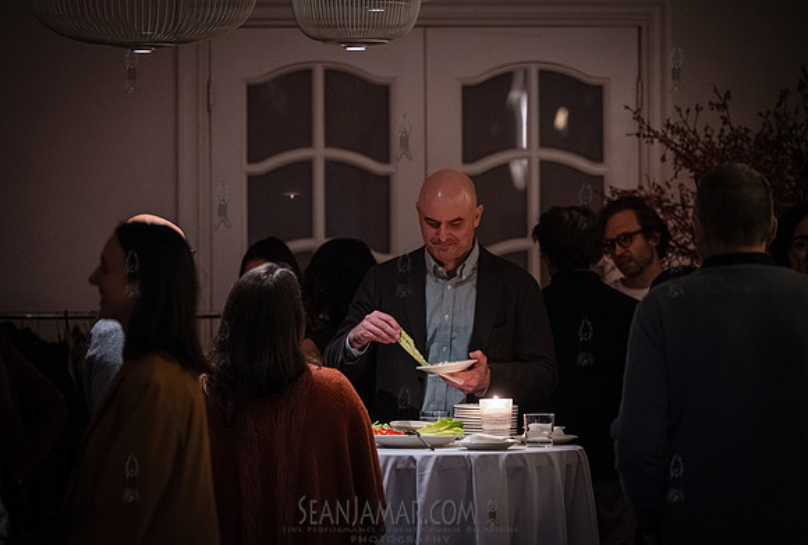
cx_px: 382
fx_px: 3558
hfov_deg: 13.0
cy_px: 281
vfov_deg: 8.8
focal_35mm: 158
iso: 16000
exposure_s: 1/160
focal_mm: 150
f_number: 2.8
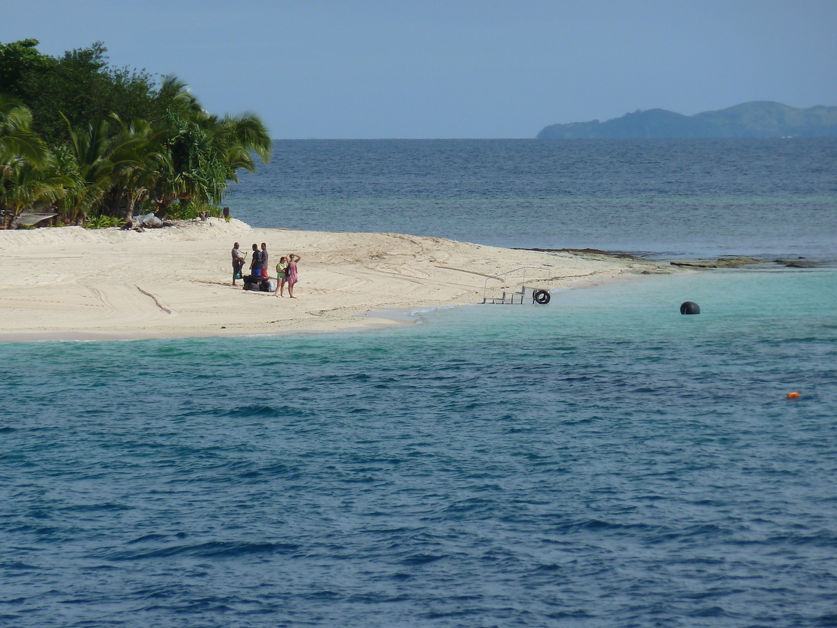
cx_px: 418
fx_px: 8463
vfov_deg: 4.2
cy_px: 314
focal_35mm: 350
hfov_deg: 5.7
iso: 80
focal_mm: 49.2
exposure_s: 1/640
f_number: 5.6
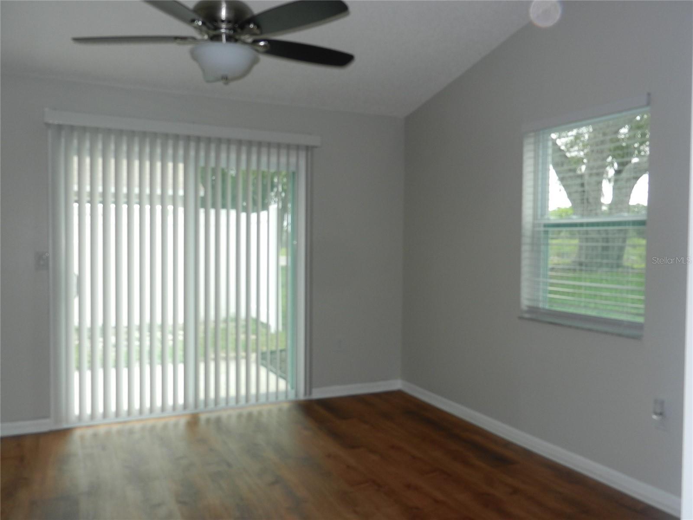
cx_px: 346
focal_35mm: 29
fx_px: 581
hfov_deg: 61.7
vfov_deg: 48.2
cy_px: 260
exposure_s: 1/160
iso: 160
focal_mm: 5.1
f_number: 3.6
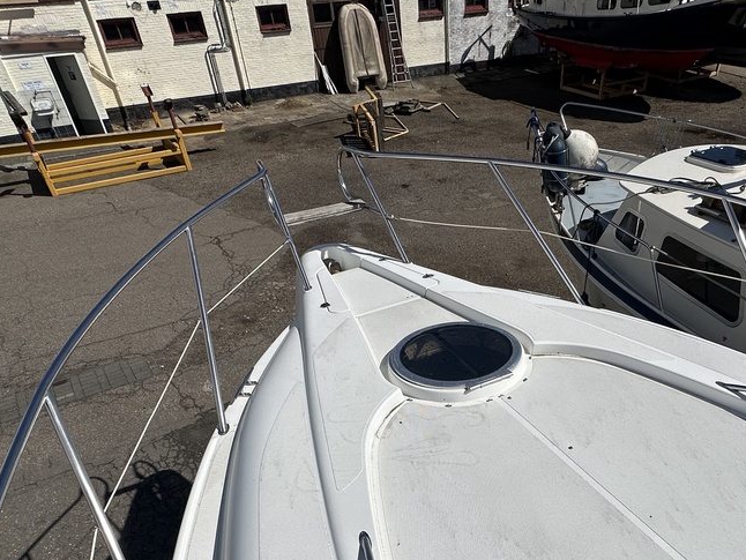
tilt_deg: -43.7
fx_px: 561
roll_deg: +2.1
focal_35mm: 26
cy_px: 460
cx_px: 447
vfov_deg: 49.5
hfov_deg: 66.6
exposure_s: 1/7813
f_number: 2.2
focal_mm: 2.22
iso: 40
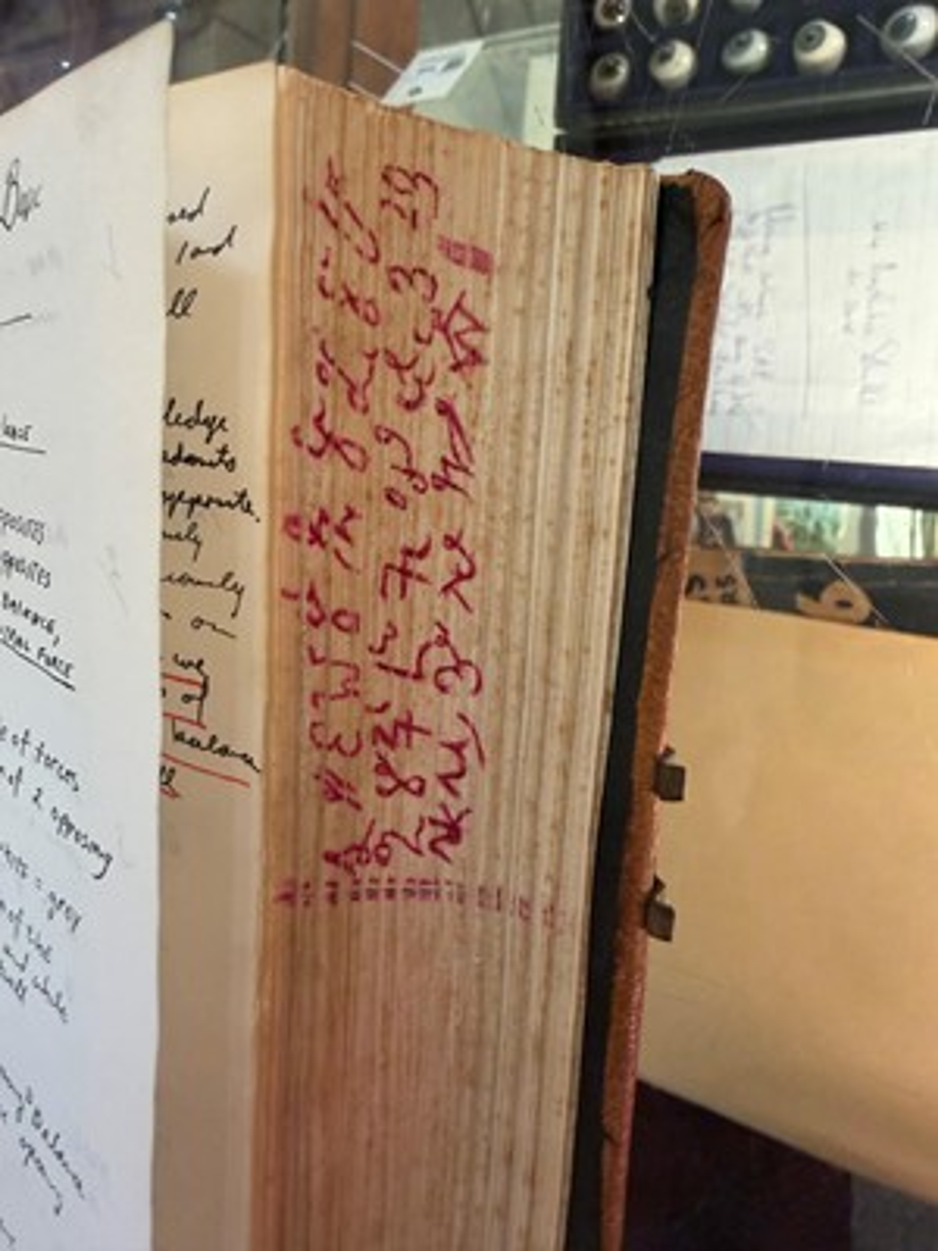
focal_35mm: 24
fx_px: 867
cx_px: 469
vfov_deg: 71.6
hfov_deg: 56.8
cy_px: 626
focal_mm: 2.22
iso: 250
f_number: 2.2
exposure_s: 1/100
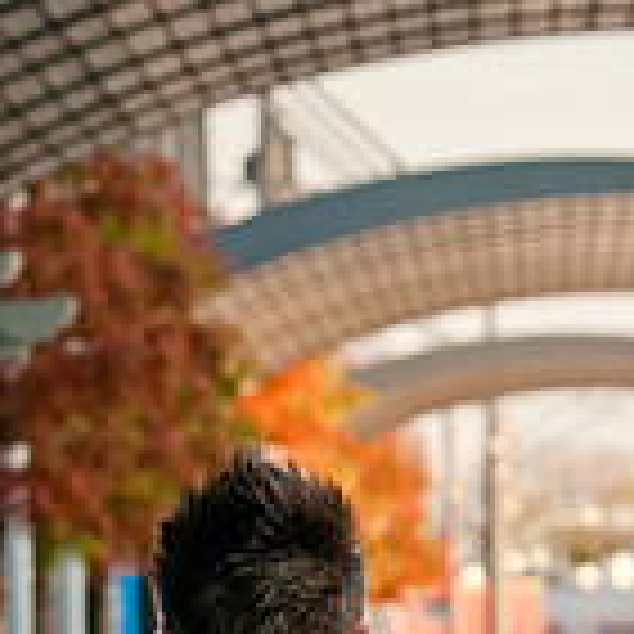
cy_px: 796
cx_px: 564
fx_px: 10091
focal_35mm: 487
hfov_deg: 3.6
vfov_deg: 3.6
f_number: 7.1
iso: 400
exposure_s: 1/200
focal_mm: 120
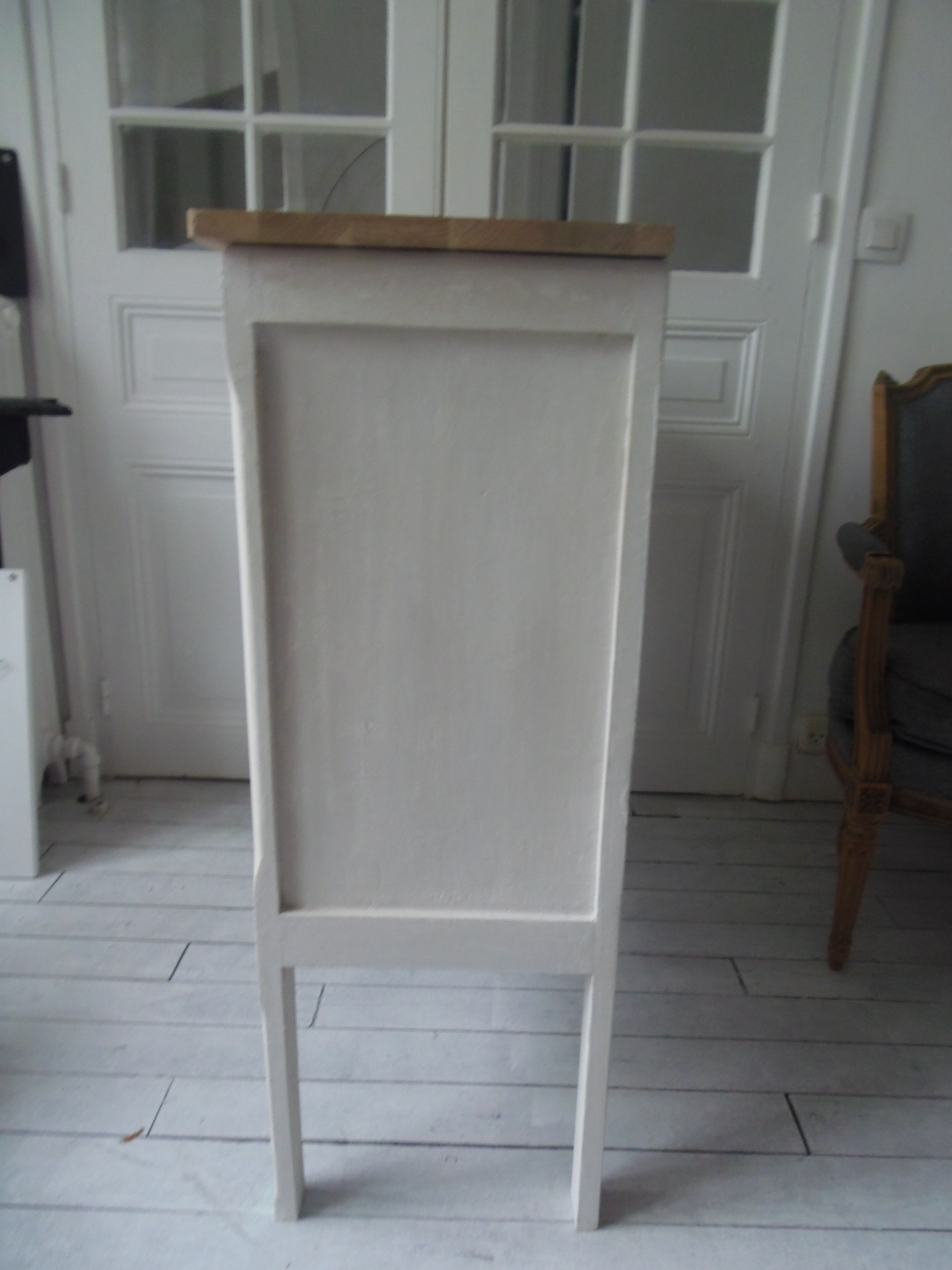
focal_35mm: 24
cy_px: 635
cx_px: 476
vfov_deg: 71.6
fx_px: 880
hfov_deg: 56.8
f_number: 2.9
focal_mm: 4.3
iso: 200
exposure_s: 1/30
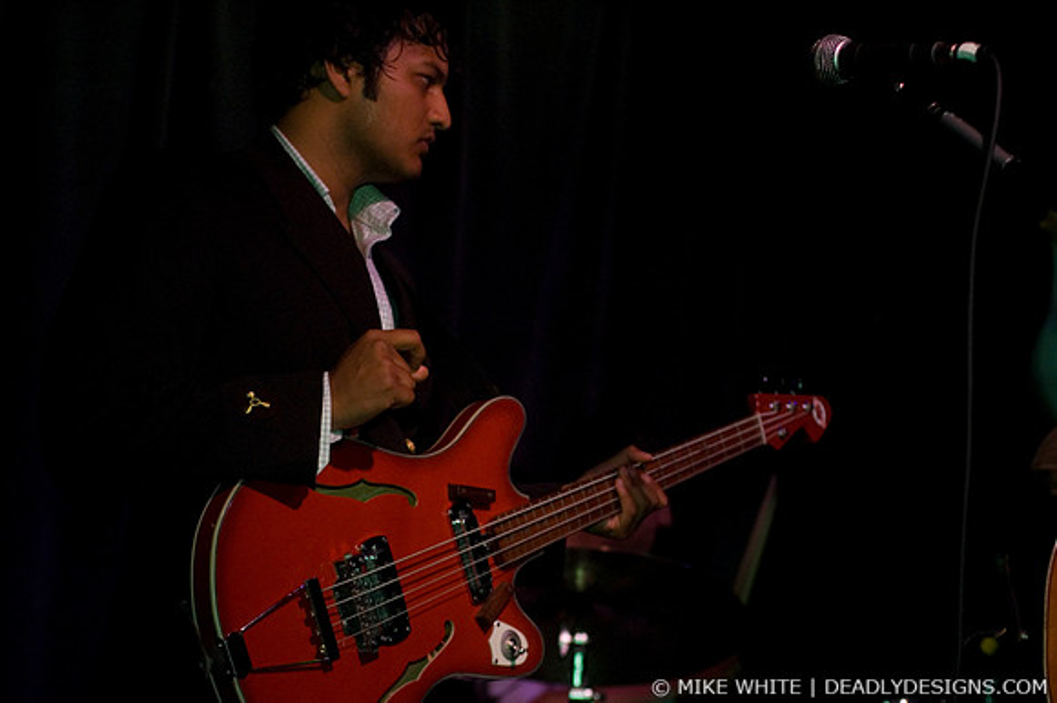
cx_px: 528
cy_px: 352
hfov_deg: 28.1
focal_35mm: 72
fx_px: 2113
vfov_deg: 18.9
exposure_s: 1/30
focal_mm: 48
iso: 800
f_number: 2.8
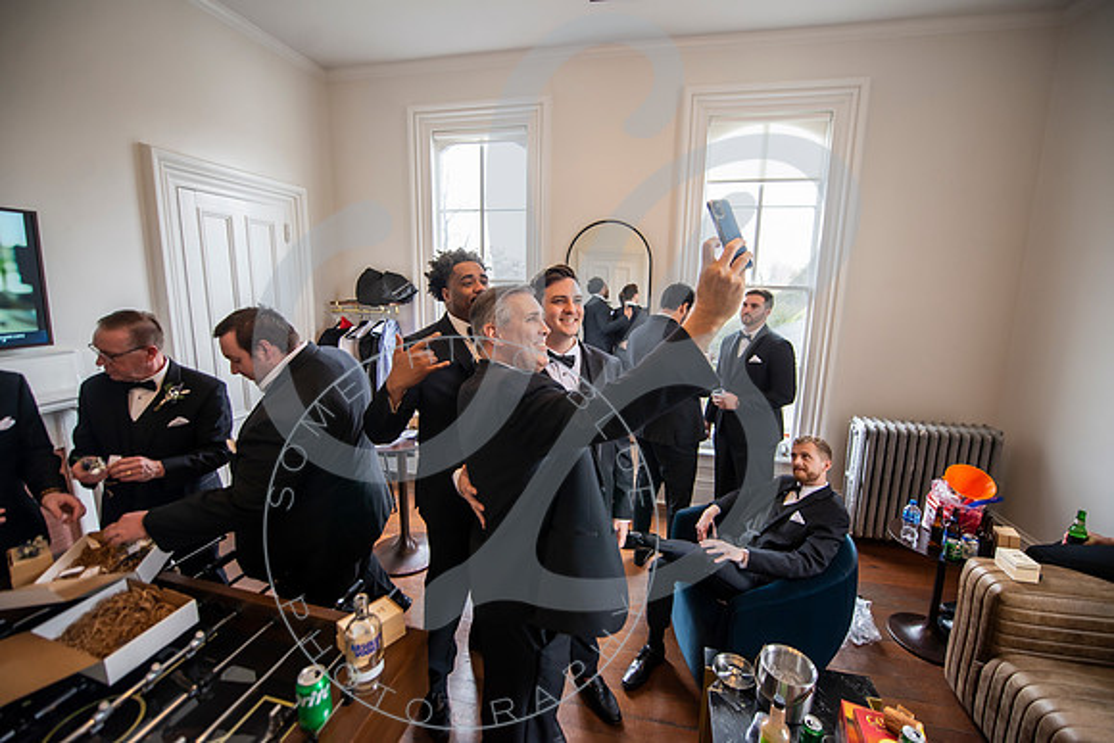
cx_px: 557
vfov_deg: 81.2
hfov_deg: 104.2
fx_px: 433
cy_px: 372
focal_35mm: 14
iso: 500
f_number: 2.8
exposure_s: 1/200
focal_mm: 14
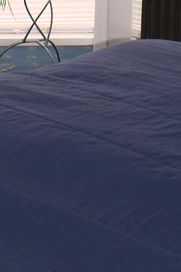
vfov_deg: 11.4
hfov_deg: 8.1
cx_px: 73
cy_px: -180
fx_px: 1284
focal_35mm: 170
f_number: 7.1
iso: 100
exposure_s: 1/125
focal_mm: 28
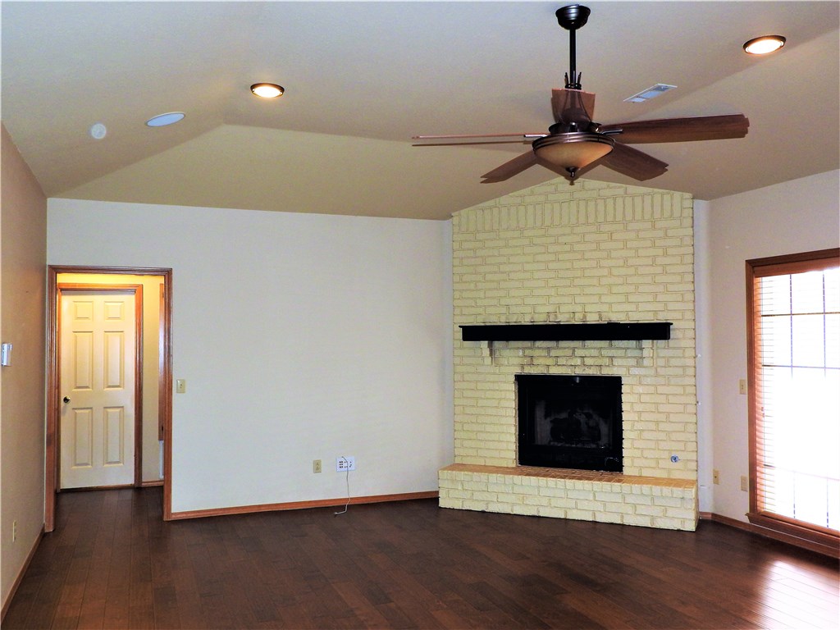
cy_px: 315
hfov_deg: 60.0
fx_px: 728
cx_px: 420
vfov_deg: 46.8
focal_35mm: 30
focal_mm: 5.4
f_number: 3.5
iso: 200
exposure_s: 1/30
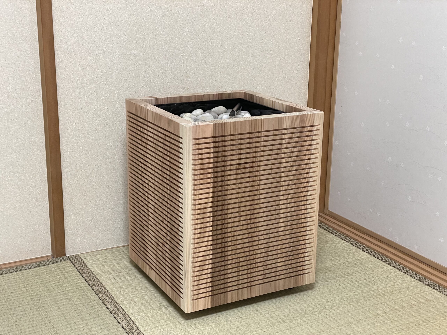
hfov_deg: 36.8
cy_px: 168
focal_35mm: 52
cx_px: 224
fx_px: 671
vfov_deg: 28.0
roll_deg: -0.2
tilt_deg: -16.5
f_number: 2
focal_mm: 6
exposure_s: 1/60
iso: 250
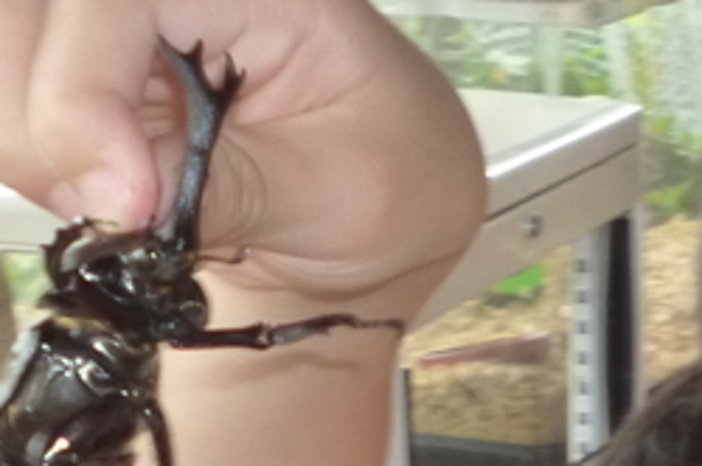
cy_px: 531
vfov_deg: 9.7
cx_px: 632
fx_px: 2726
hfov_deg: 14.5
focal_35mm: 140
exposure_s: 1/60
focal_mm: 5
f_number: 3.1
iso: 200
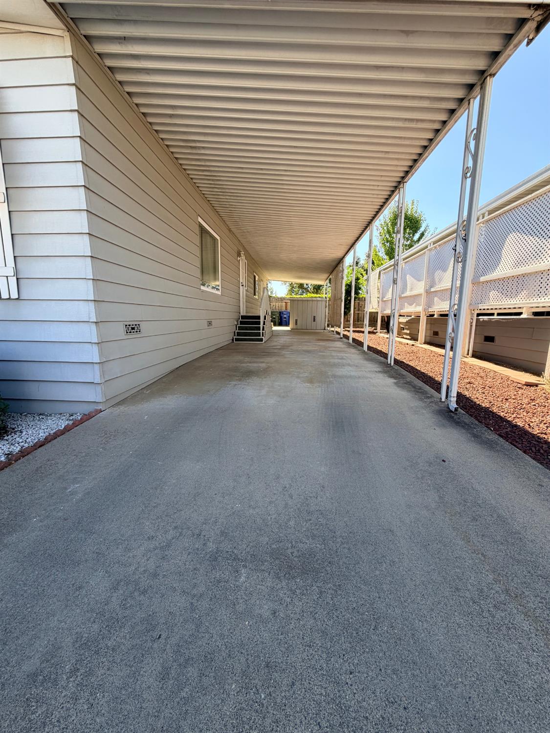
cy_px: 366
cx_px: 275
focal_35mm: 14
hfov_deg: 85.7
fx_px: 296
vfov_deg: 102.0
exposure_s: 1/234
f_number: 2.2
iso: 40
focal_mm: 2.22
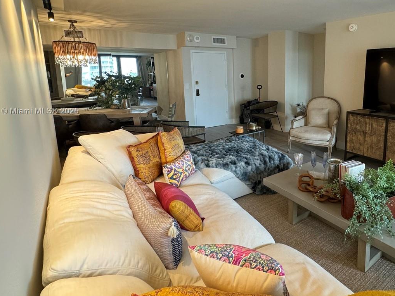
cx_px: 265
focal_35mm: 22
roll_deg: +0.7
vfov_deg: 60.3
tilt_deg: -10.2
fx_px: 251
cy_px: 112
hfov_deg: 73.9
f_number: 2.2
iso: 200
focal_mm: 2.22
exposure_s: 1/60
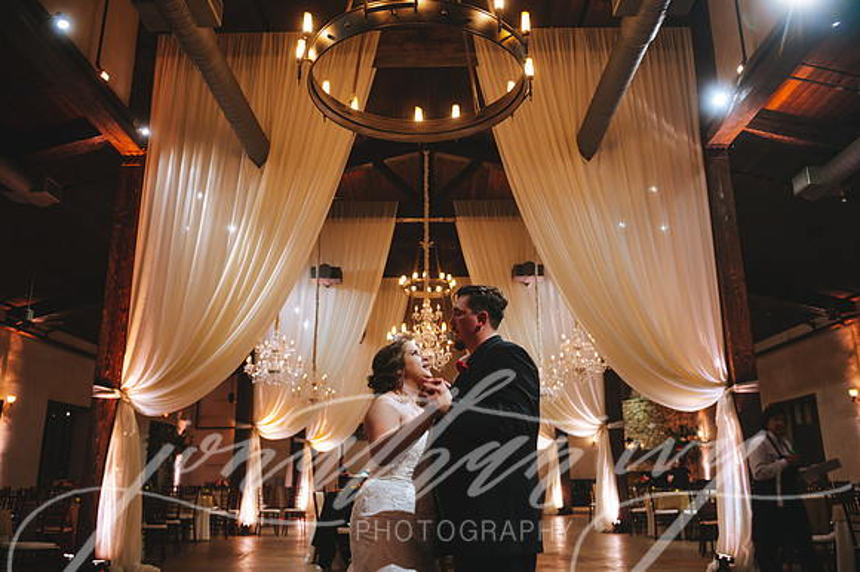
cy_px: 286
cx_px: 430
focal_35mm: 30
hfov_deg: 62.0
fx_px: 716
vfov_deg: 43.6
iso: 2000
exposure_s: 1/50
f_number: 2.8
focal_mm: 30
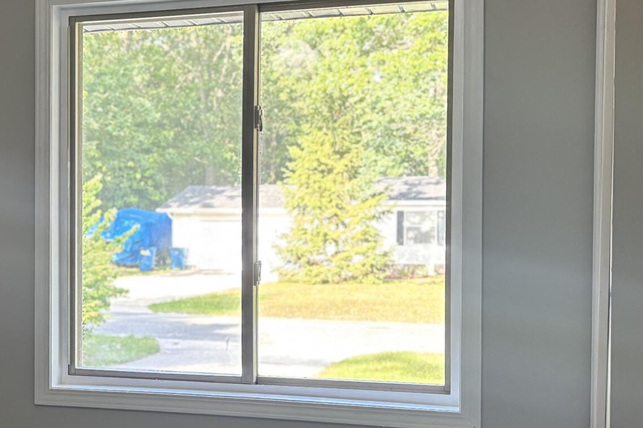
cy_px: 272
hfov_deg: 27.2
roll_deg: +0.1
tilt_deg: -1.6
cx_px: 35
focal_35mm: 71
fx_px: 1268
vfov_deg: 19.1
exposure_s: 1/60
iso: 100
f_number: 1.6
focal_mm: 5.96
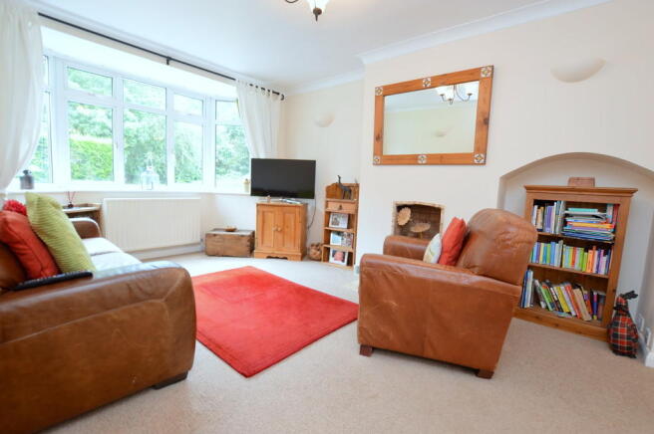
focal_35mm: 15
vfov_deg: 77.2
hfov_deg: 100.4
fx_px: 272
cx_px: 327
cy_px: 217
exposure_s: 1/5
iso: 100
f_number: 7.1
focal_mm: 10
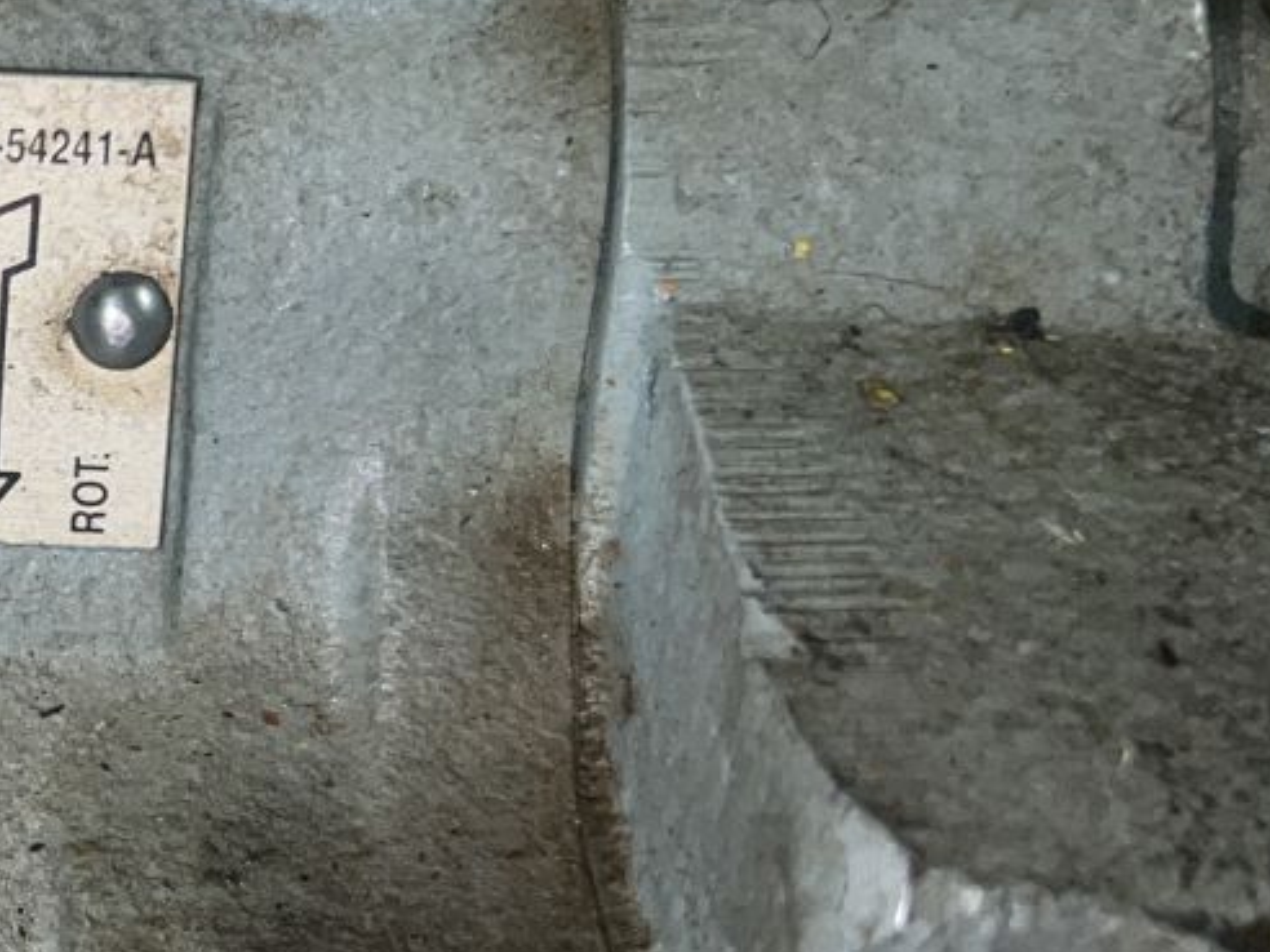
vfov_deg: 19.9
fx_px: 2715
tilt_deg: -39.6
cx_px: -323
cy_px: 506
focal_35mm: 74
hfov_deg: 23.6
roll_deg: +0.5
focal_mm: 5.7
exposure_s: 1/79
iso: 32
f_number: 1.5
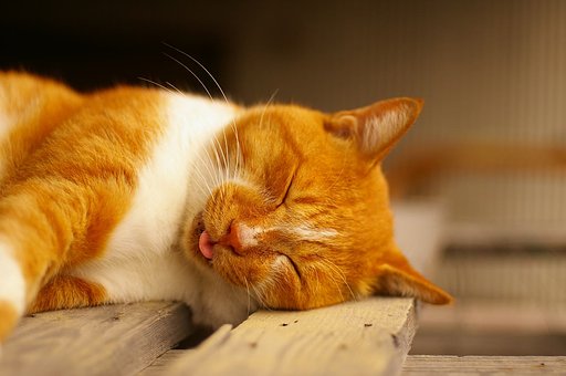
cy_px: 188
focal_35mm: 64
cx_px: 283
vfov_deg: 21.0
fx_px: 1013
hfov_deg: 31.2
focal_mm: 43
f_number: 1.9
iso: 200
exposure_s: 1/2000
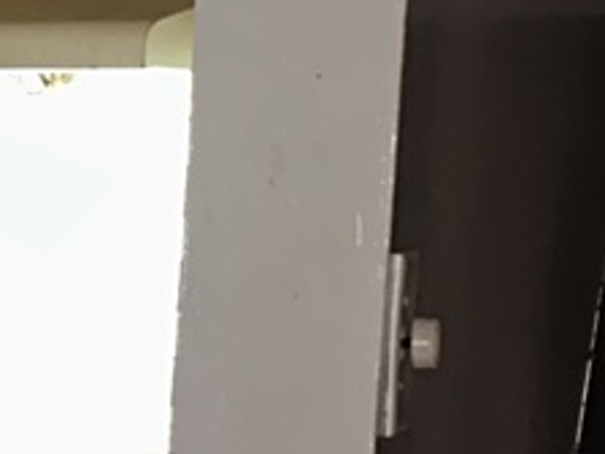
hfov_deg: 9.5
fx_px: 2692
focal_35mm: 154
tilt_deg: -5.3
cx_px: -1313
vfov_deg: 9.6
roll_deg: -1.0
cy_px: 389
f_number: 1.78
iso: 250
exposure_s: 1/4
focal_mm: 6.86
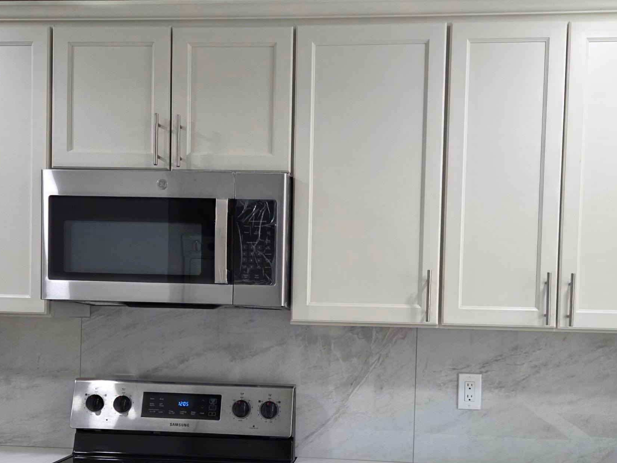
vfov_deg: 35.3
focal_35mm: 40
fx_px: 713
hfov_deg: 46.8
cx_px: 323
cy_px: 337
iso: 125
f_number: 1.8
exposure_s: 1/120
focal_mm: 5.4
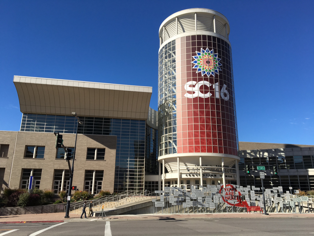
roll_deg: -0.2
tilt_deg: +16.0
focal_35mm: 29
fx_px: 263
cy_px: 118
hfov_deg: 61.7
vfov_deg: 48.2
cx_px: 157
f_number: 2.2
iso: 25
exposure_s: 1/1789
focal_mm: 4.15
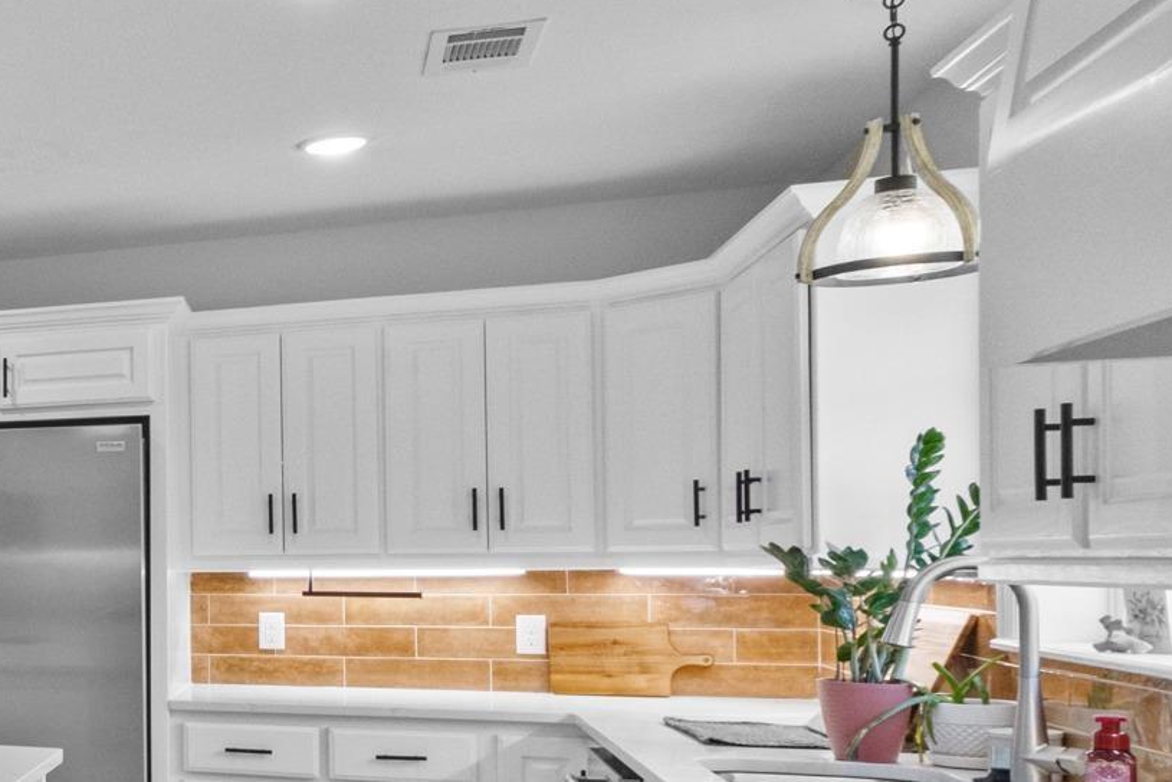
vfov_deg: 29.0
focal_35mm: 46
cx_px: -466
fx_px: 1498
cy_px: 533
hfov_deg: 30.3
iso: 400
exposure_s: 1/2
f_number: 10
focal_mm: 10
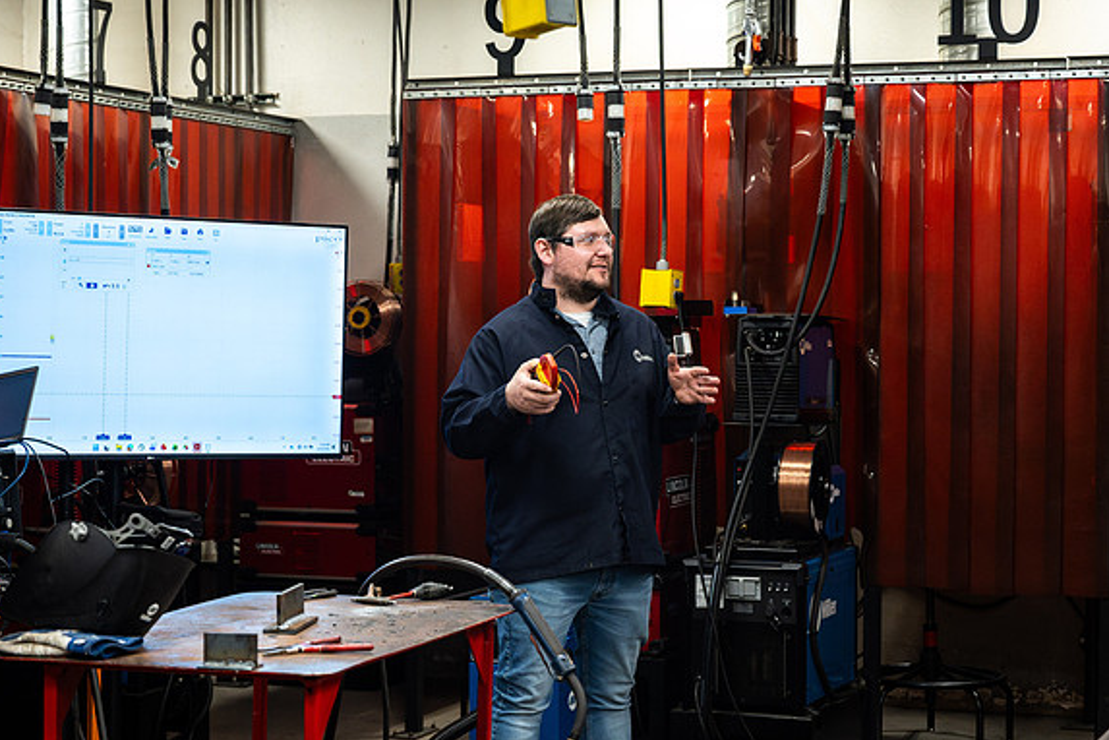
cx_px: 539
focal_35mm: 73
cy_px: 368
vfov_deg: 18.7
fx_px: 2249
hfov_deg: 27.7
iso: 3200
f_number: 4
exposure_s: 1/500
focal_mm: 63
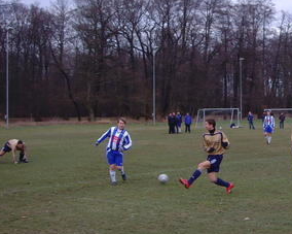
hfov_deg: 27.5
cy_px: 117
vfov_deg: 22.8
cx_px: 249
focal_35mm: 67
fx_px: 579
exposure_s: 1/250
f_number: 3.5
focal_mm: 6.6
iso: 80
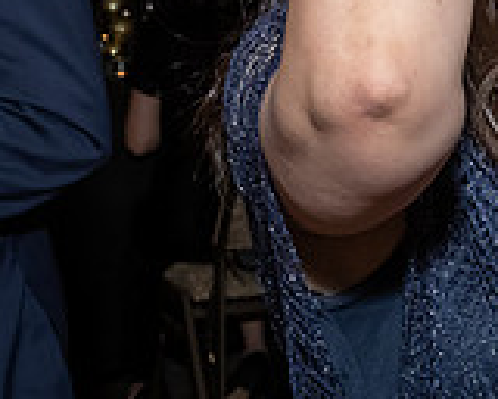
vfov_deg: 9.1
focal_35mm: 169
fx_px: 2491
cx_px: 610
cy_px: 149
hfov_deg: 11.2
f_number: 6.3
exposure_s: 1/250
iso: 500
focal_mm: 23
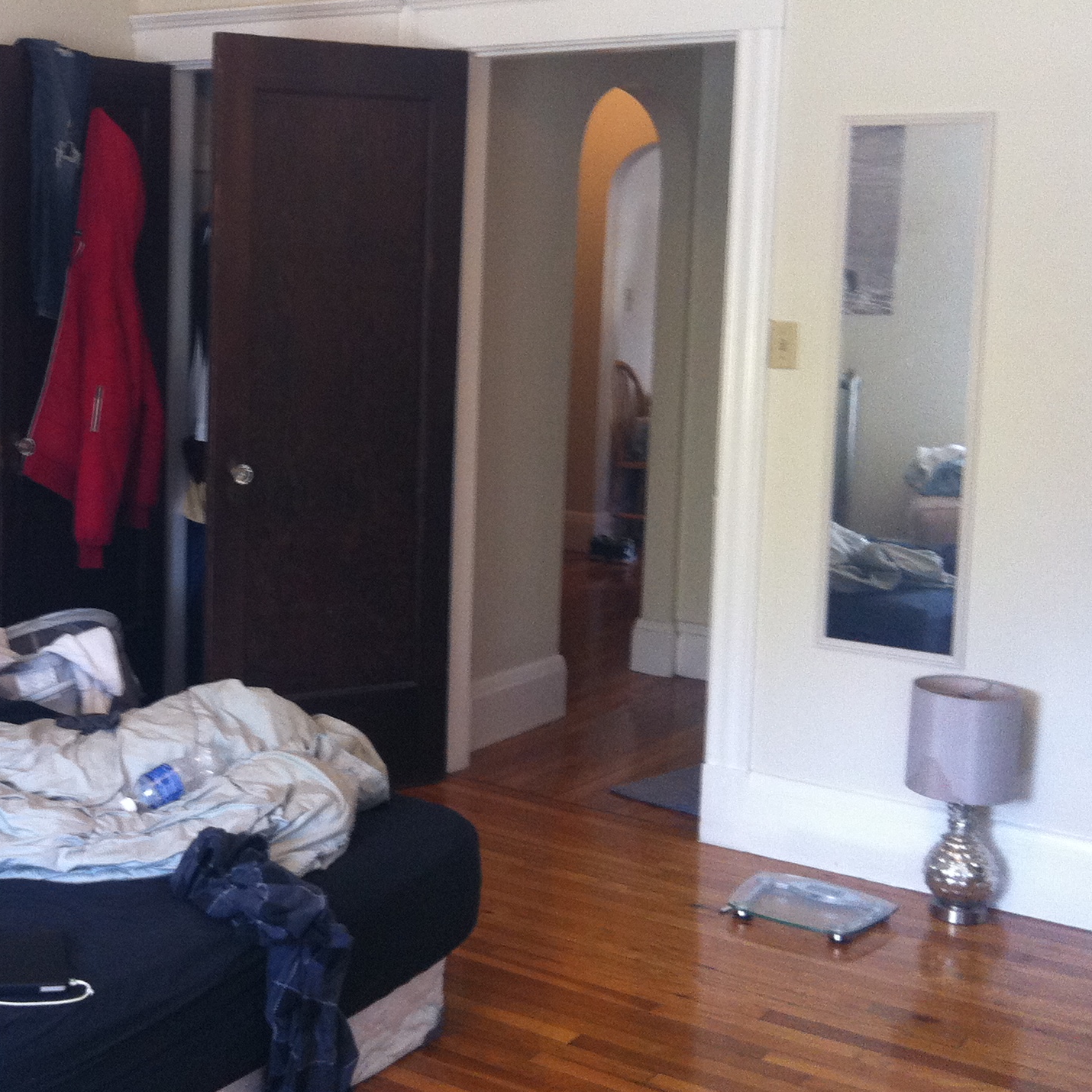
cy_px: 429
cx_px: 193
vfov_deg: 30.5
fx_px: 1999
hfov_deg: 29.7
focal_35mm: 56
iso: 125
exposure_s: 1/15
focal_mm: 3.85
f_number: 2.8
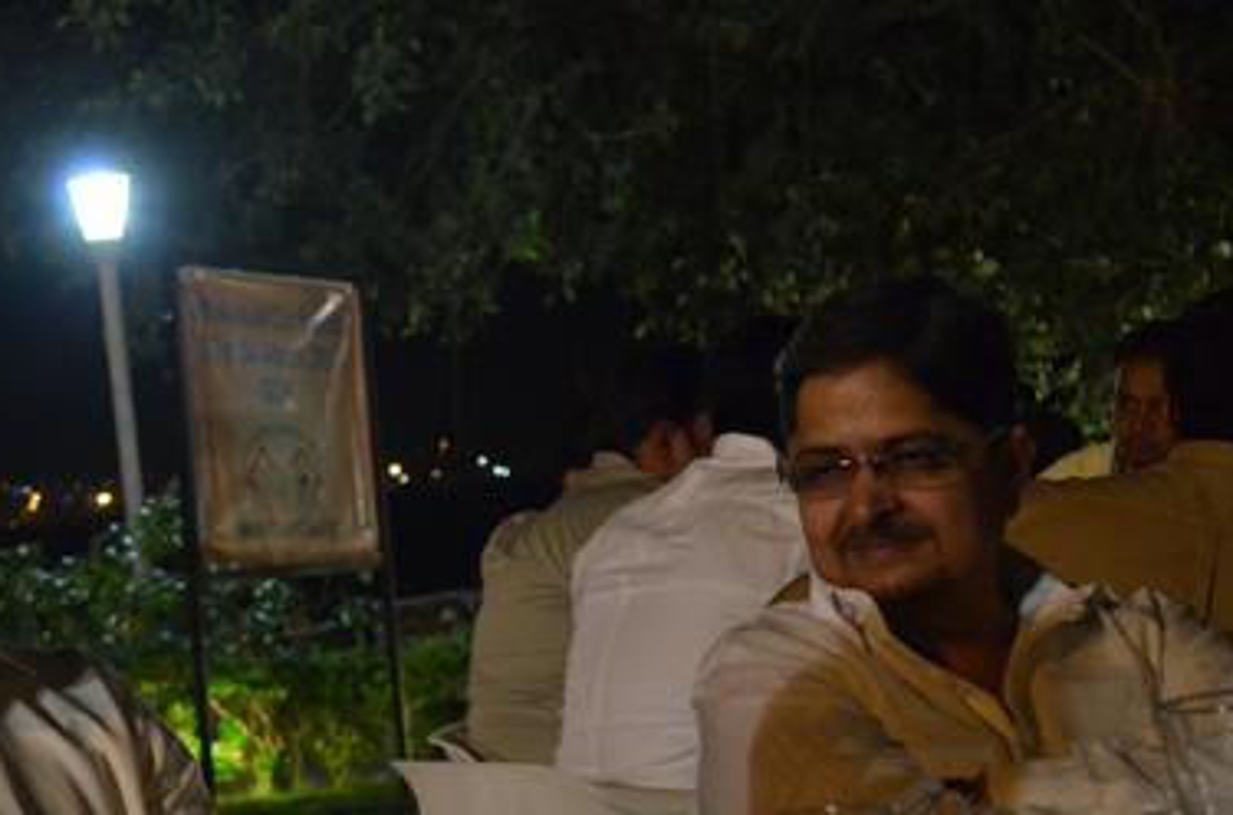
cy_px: 600
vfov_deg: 14.1
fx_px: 3280
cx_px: 444
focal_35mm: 96
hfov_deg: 21.2
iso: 3200
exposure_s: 1/20
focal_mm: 40
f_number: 5.3
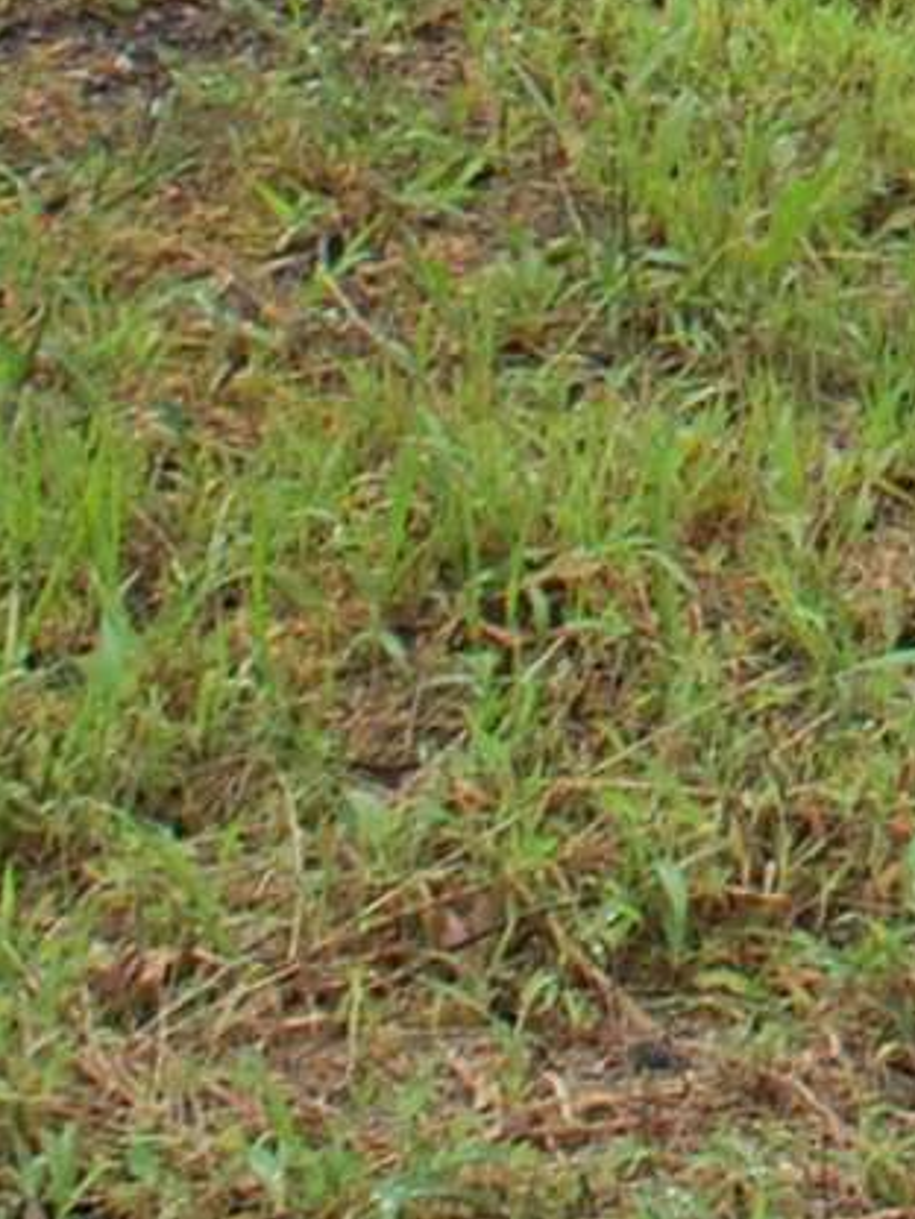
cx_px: 2059
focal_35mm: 192
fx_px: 6767
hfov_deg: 7.3
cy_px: -1322
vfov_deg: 9.5
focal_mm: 18
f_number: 7.1
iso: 100
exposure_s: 1/200
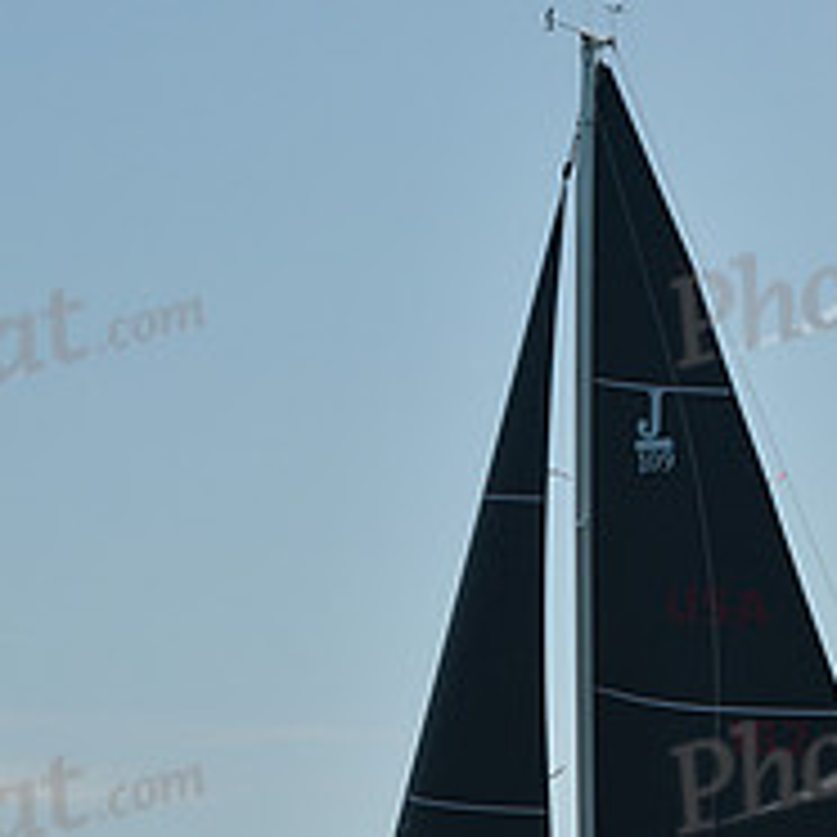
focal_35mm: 186
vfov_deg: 9.4
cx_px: 439
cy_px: 549
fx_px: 5088
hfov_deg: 9.4
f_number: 8
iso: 320
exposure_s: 1/640
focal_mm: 70
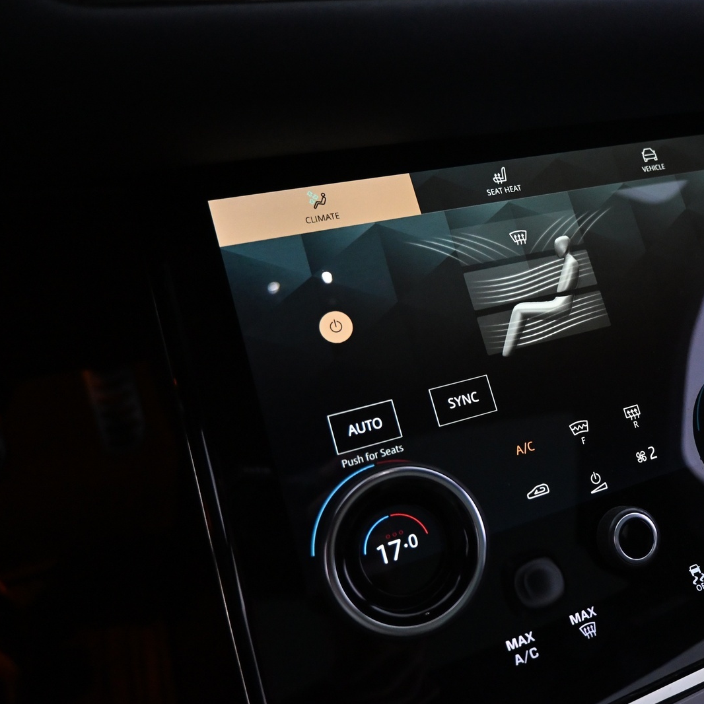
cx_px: 491
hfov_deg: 51.2
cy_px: 352
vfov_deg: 52.5
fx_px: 713
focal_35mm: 31
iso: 3200
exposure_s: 1/80
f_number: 3.5
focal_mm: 16
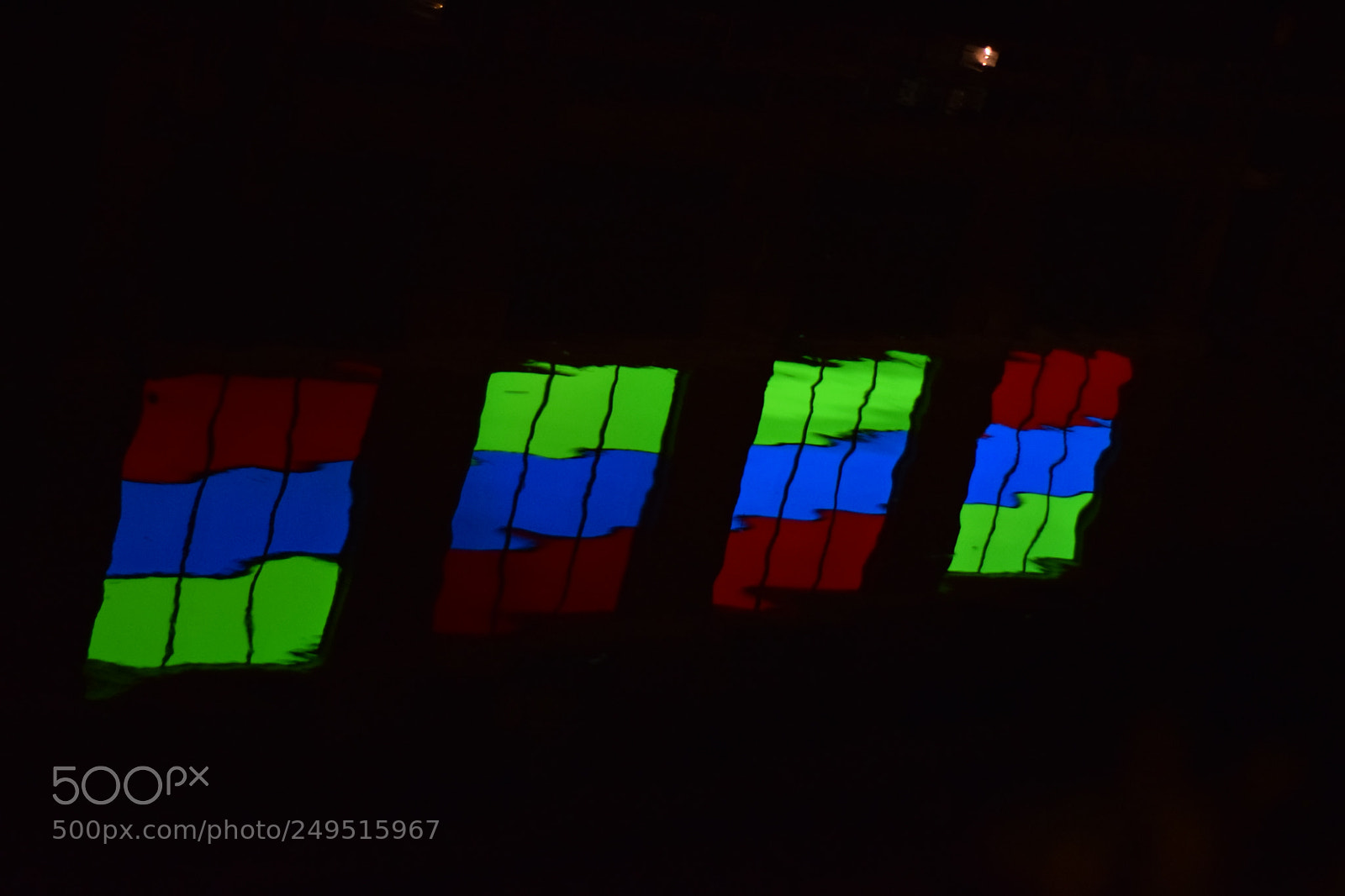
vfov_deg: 18.2
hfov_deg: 27.0
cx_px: 672
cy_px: 448
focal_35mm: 75
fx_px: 2801
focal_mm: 50
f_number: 1.8
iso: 1600
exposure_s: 1/50
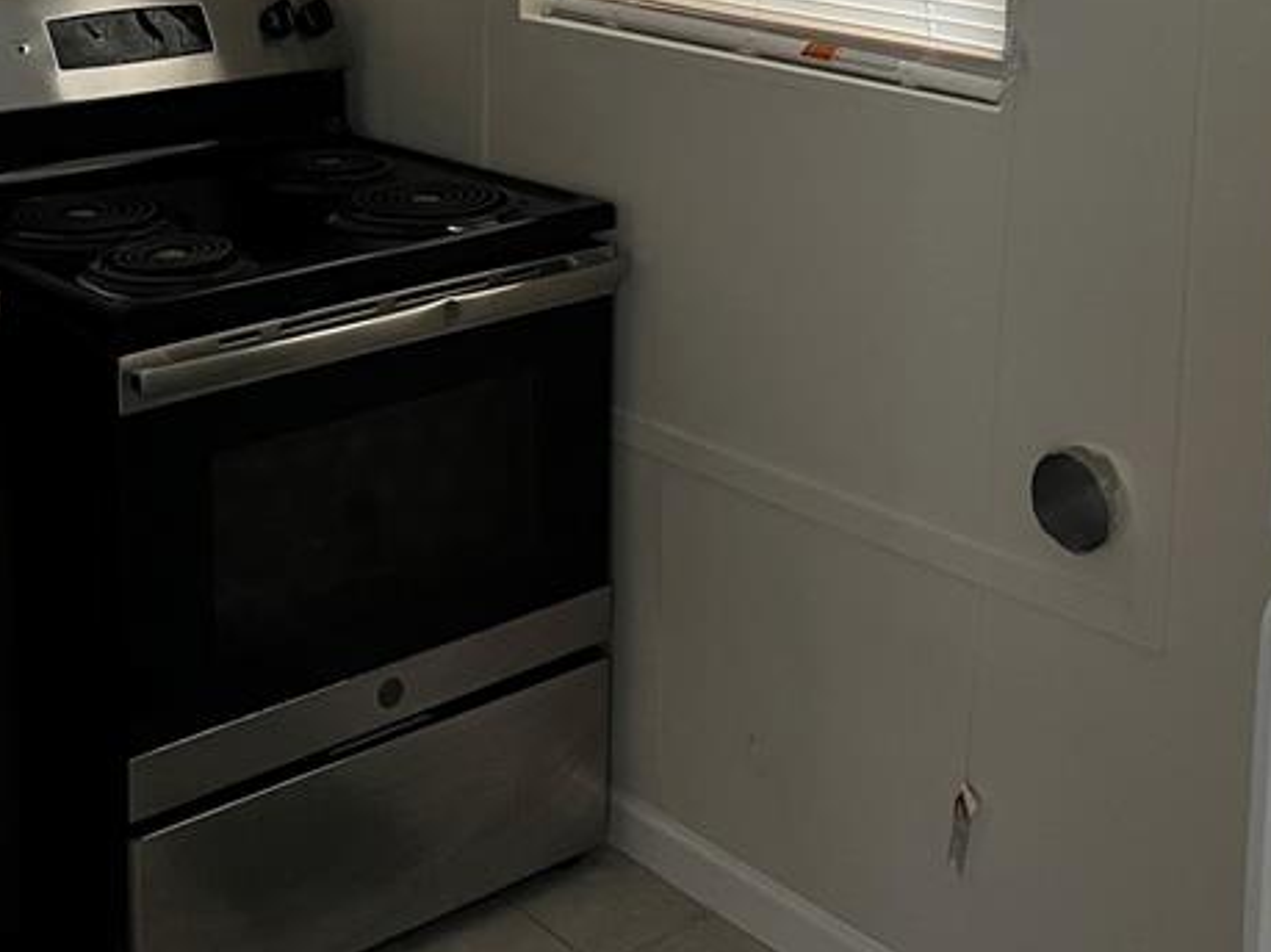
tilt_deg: -11.7
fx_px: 2129
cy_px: 25
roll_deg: +0.4
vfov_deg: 24.2
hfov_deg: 32.7
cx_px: 330
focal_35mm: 58
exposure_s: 1/39
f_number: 1.5
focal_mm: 5.7
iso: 640
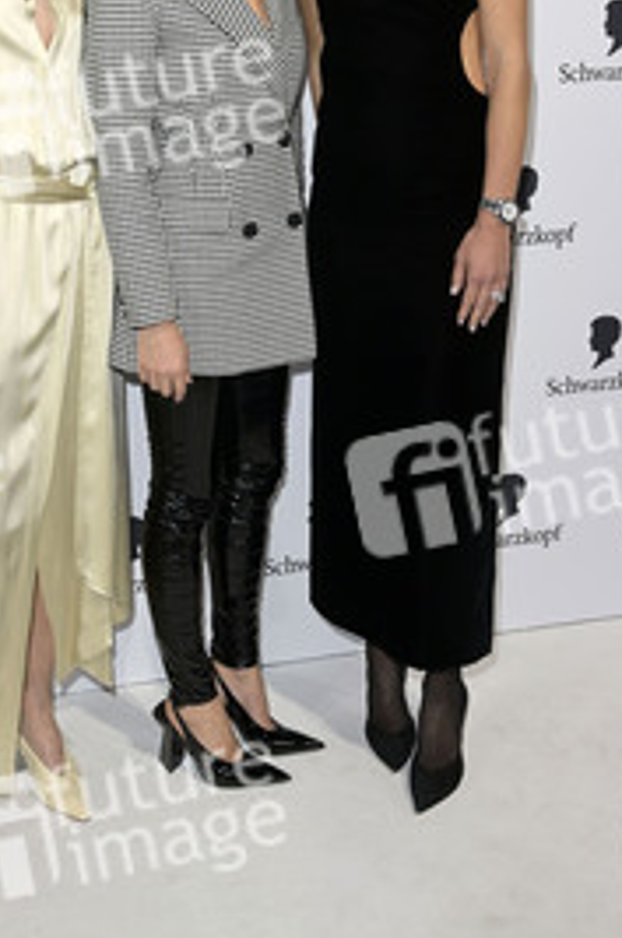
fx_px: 1327
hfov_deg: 26.2
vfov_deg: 38.4
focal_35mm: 51
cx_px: 207
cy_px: 299
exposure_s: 1/160
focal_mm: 34
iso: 640
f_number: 5.6
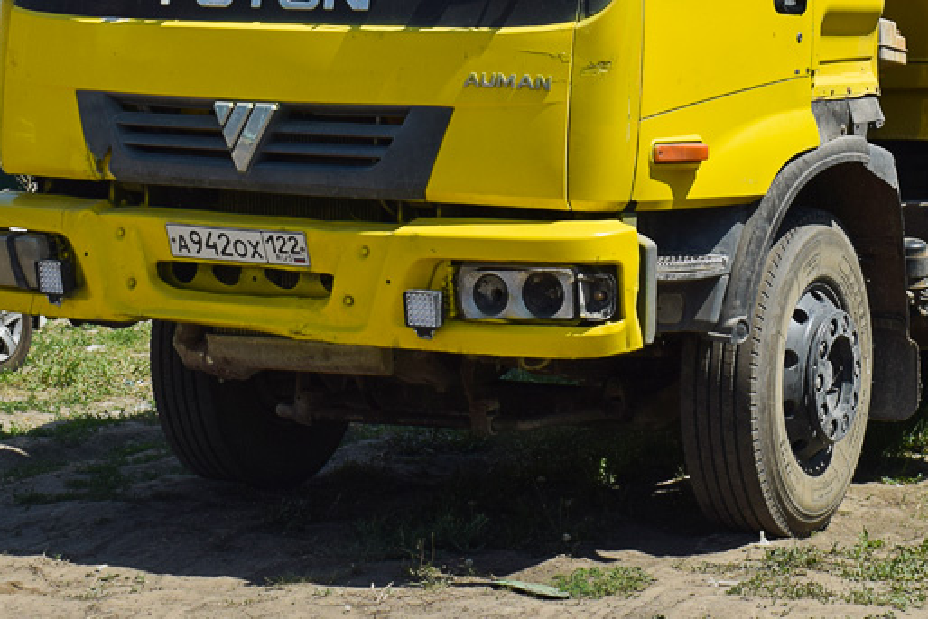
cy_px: -88
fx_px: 3068
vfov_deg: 11.3
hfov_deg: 17.2
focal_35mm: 119
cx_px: 614
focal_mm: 34
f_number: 6.3
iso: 100
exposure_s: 1/640
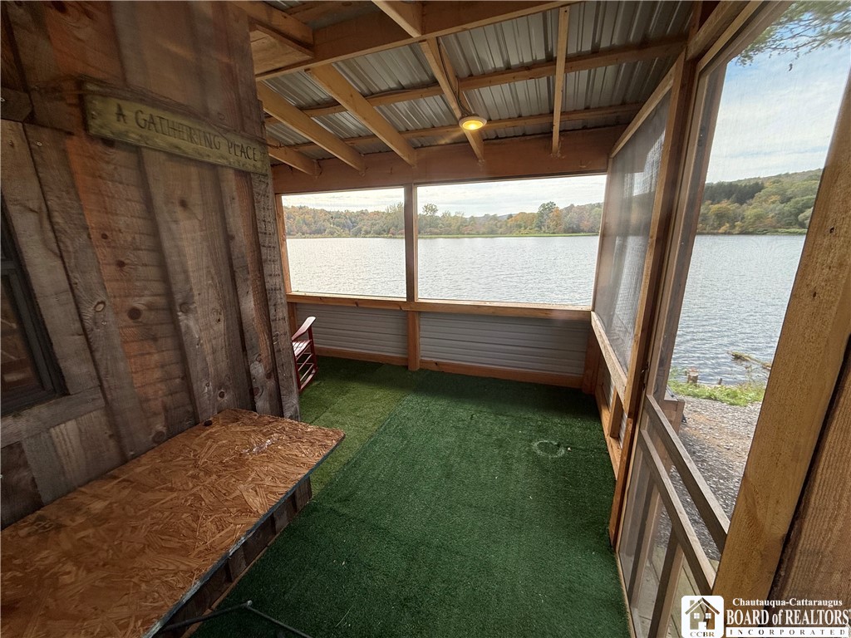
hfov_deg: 102.1
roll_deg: +0.3
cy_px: 319
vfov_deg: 85.7
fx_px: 344
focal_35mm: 14
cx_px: 426
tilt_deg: -14.0
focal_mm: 2.22
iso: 50
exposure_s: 1/365
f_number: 2.2
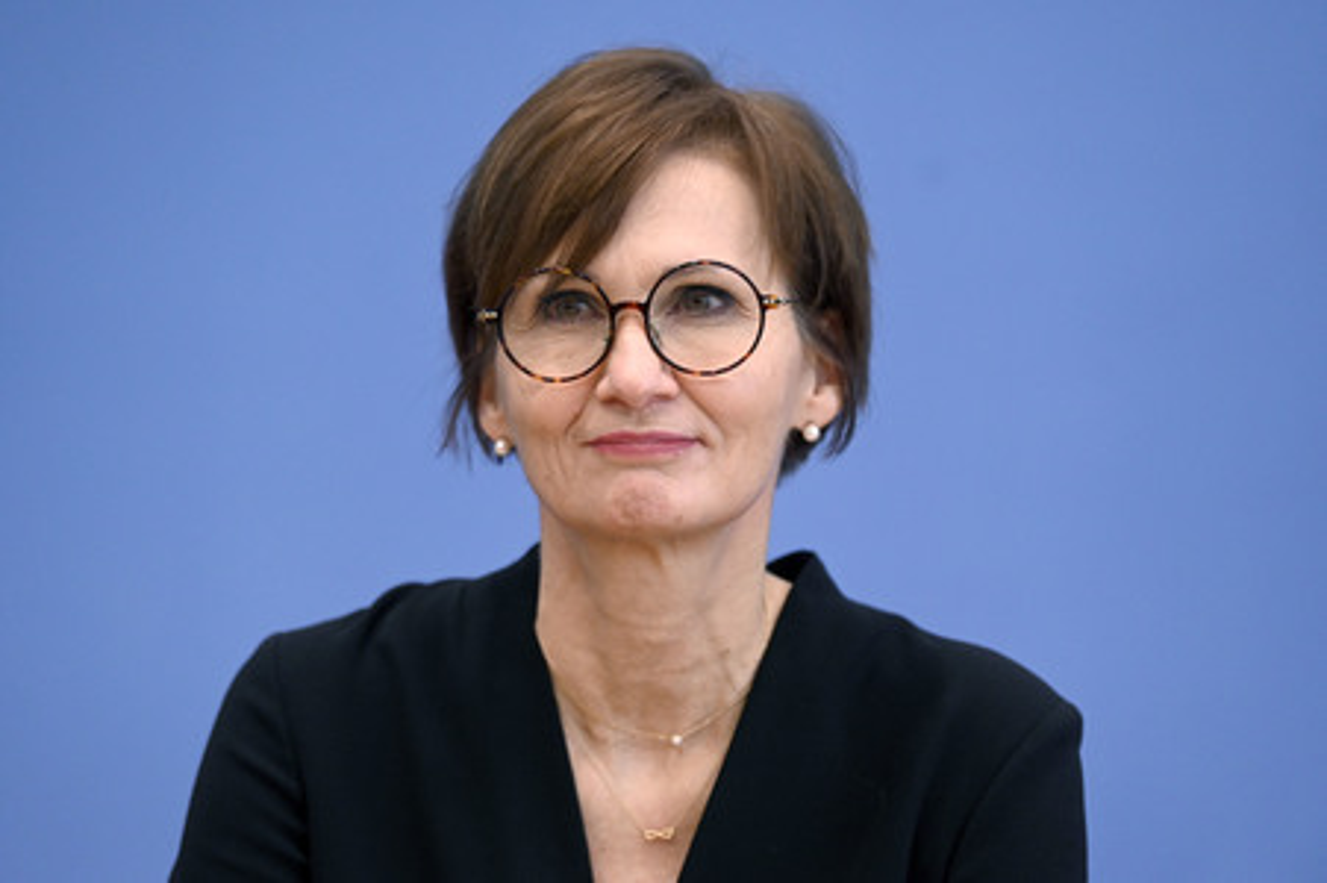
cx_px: 664
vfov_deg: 9.1
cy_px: 442
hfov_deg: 13.7
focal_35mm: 150
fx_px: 5525
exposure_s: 1/2000
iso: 4000
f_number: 2.8
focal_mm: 150
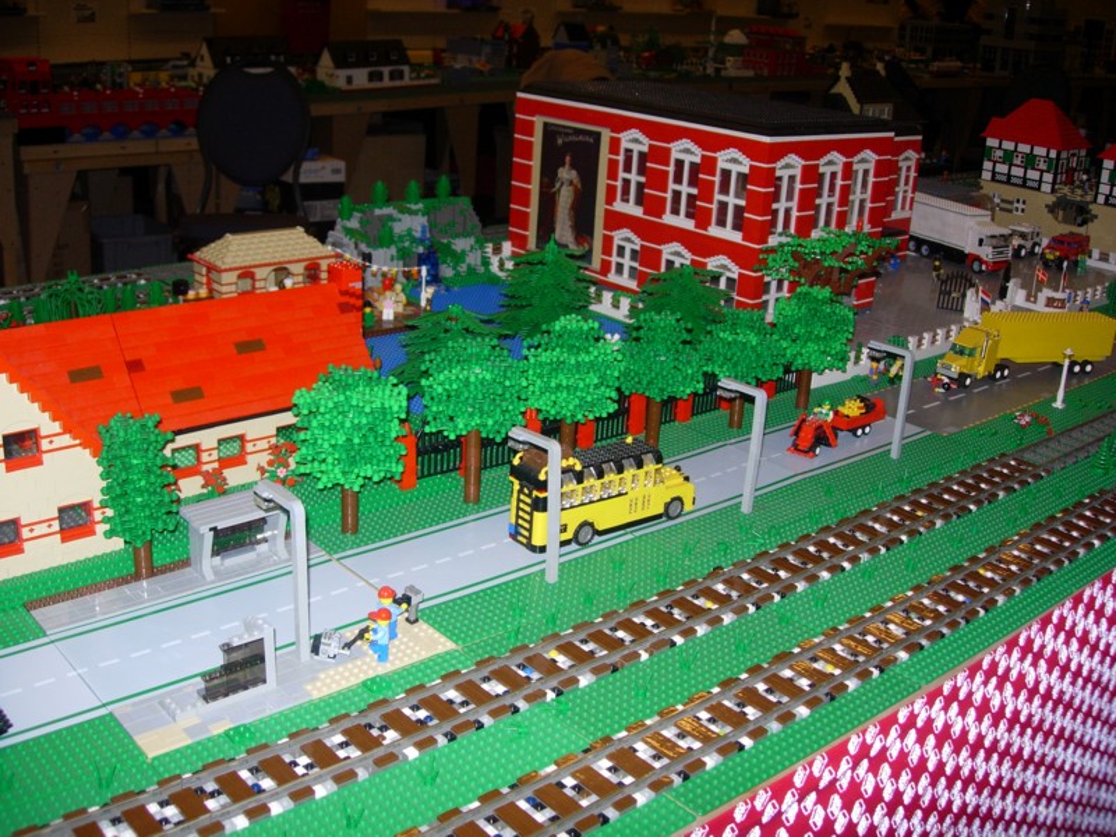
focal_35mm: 38
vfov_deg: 37.7
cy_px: 418
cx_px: 558
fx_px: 1225
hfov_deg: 49.0
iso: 79
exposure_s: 1/64
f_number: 2.8
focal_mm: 7.8
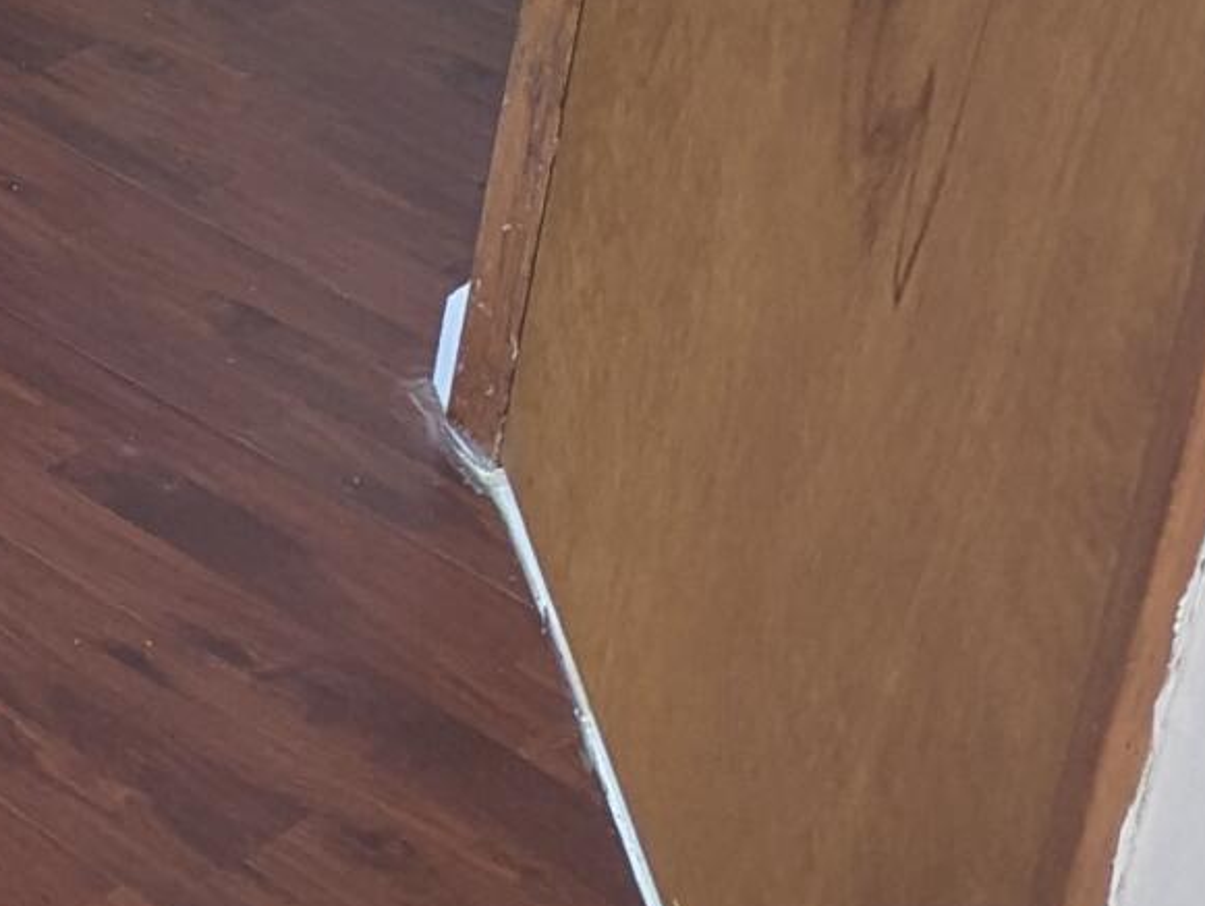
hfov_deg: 12.8
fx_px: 4321
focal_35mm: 124
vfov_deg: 11.3
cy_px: -636
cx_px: -1560
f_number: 1.85
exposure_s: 1/23.8
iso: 151
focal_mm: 6.81
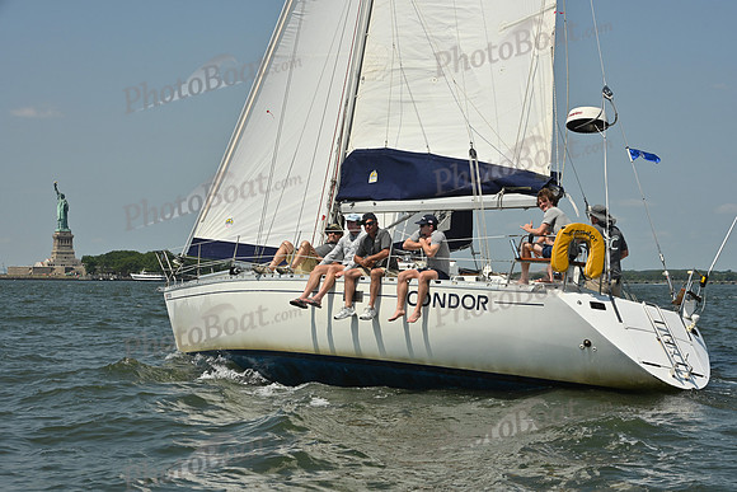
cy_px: 246
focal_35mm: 70
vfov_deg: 19.5
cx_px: 368
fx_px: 1433
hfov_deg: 28.8
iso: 320
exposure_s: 1/1250
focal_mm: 70
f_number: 13
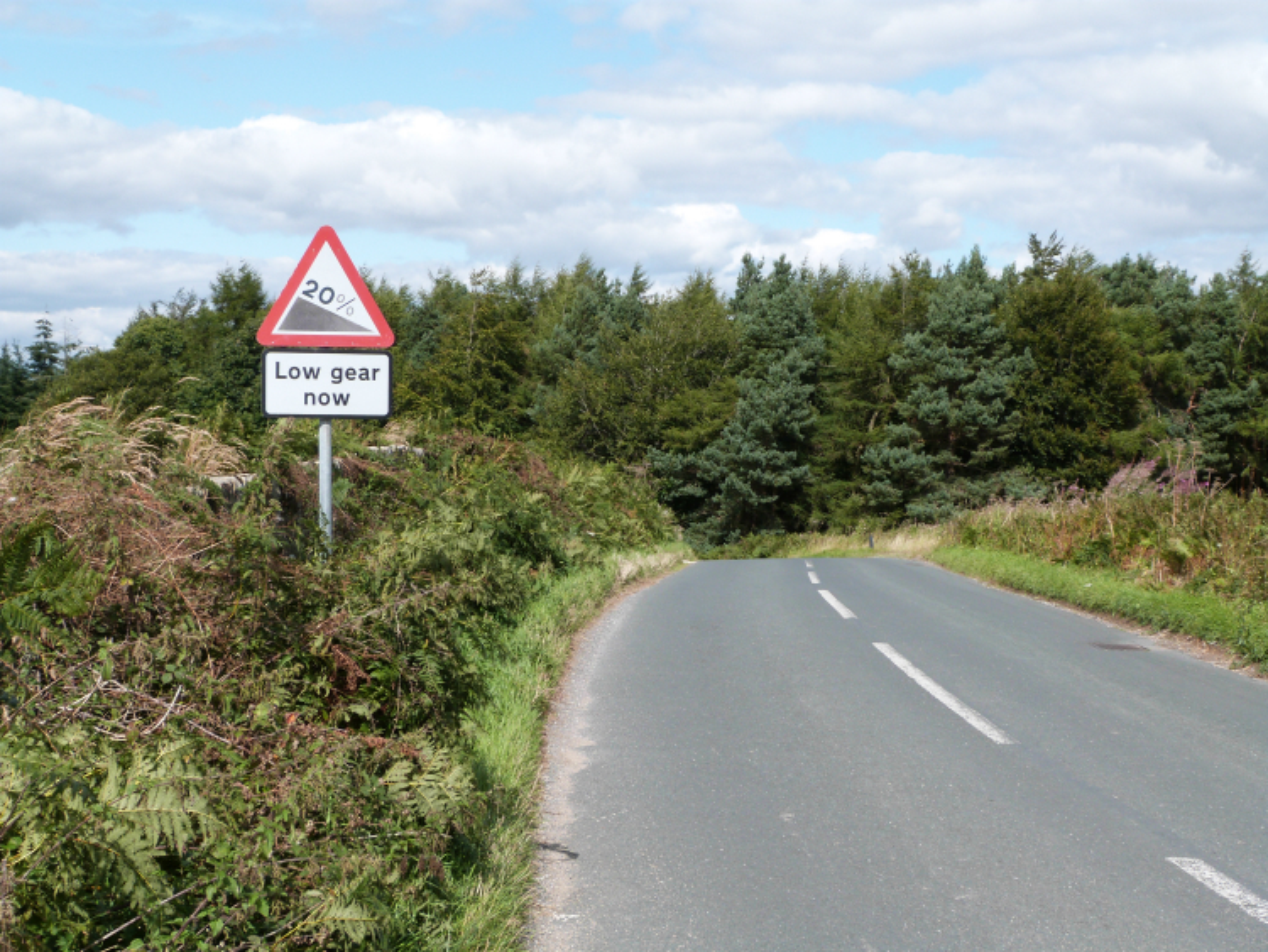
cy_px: 476
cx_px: 634
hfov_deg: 38.2
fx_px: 1832
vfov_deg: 29.1
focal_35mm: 50
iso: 100
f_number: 5.6
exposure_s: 1/320
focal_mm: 9
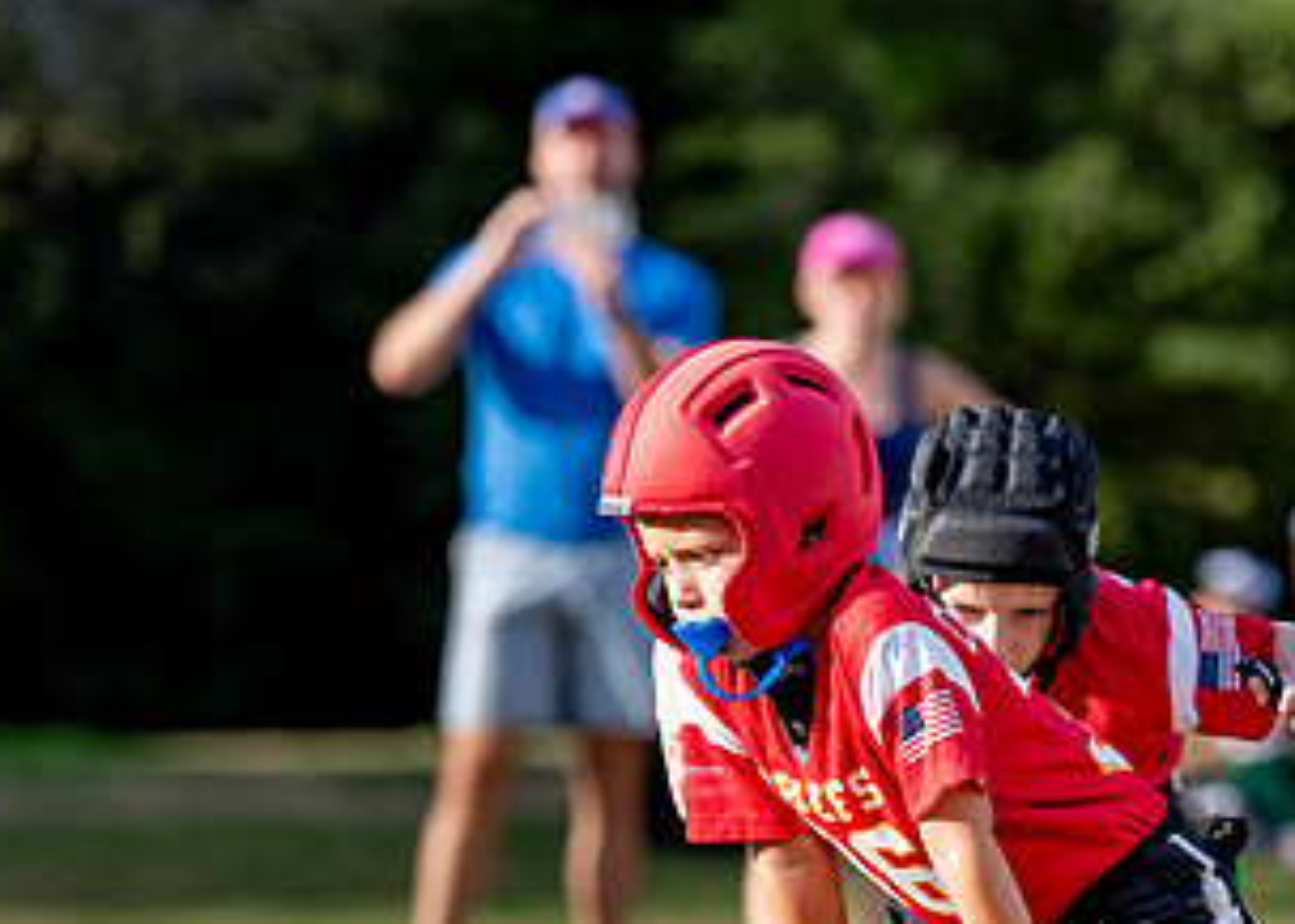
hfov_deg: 4.3
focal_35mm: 464
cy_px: 824
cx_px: 949
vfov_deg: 3.1
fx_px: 17062
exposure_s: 1/4000
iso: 250
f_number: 2.8
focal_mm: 138
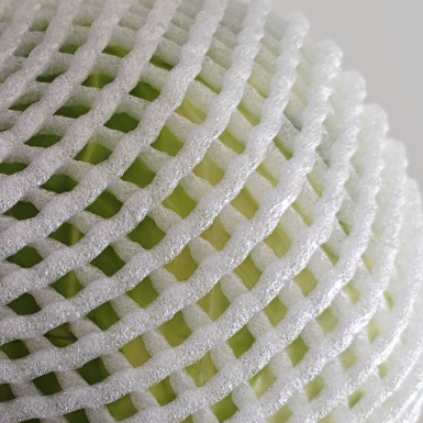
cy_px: 294
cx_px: 57
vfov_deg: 19.2
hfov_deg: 19.0
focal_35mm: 90
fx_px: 1244
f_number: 1.6
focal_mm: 5.84
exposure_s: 1/100
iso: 100
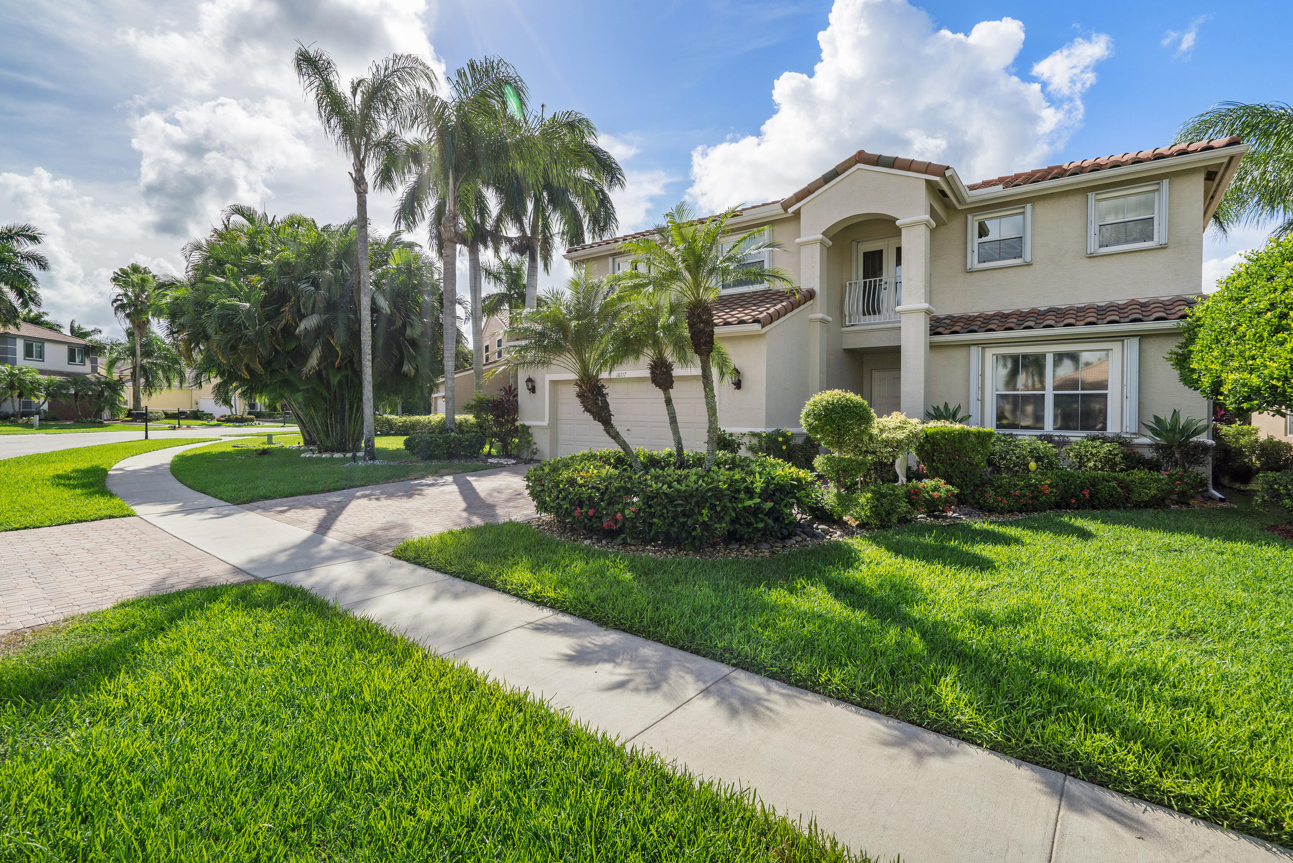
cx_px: 646
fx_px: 575
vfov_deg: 73.8
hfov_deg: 96.7
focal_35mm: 16
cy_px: 432
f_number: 11
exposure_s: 1/250
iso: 100
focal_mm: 16
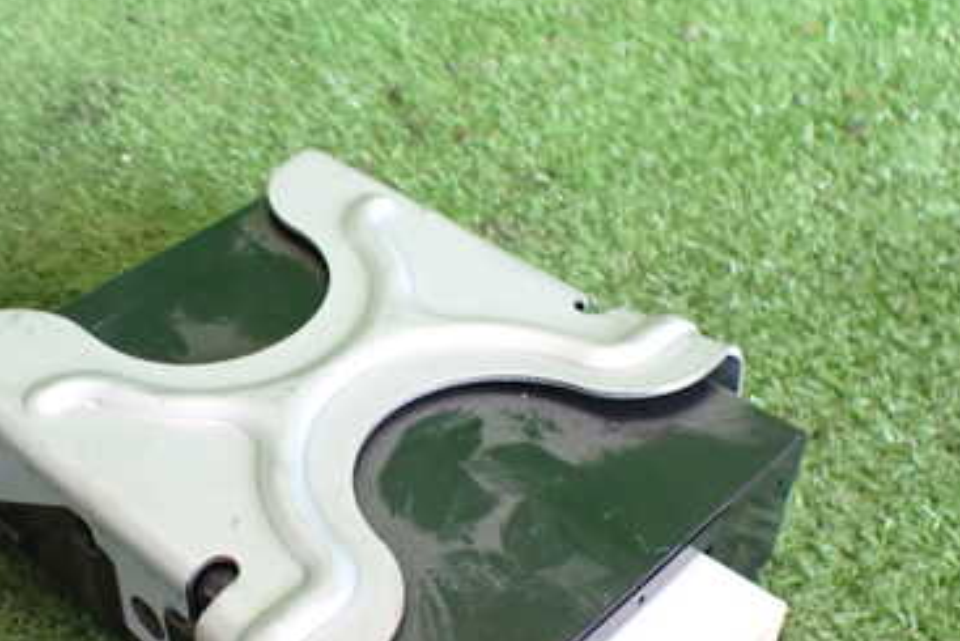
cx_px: 322
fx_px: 1360
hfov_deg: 38.4
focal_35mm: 51
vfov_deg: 26.2
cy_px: 463
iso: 800
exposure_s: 1/125
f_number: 2.3
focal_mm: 5.4
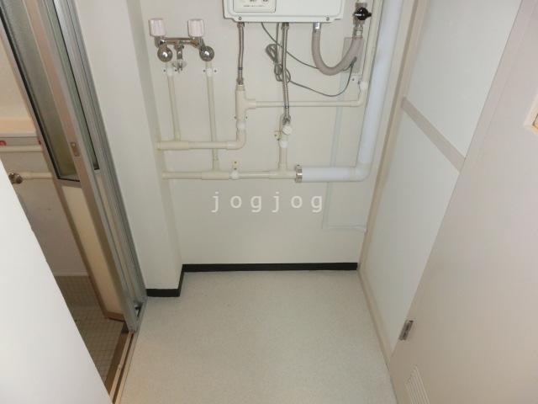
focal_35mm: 24
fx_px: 373
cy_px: 202
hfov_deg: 71.6
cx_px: 269
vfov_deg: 56.8
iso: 400
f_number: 3
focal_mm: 4.24
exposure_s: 1/80
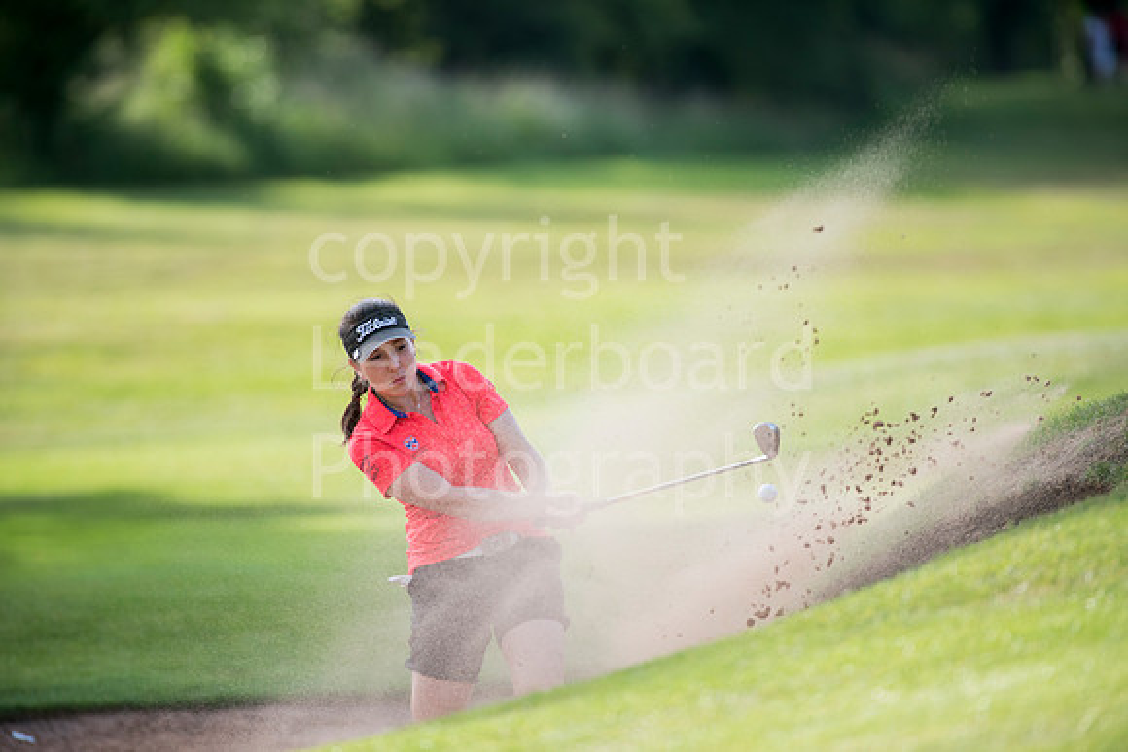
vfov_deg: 4.6
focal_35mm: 300
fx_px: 9402
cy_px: 376
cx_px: 564
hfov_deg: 6.9
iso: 400
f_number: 4
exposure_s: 1/1250
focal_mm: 300
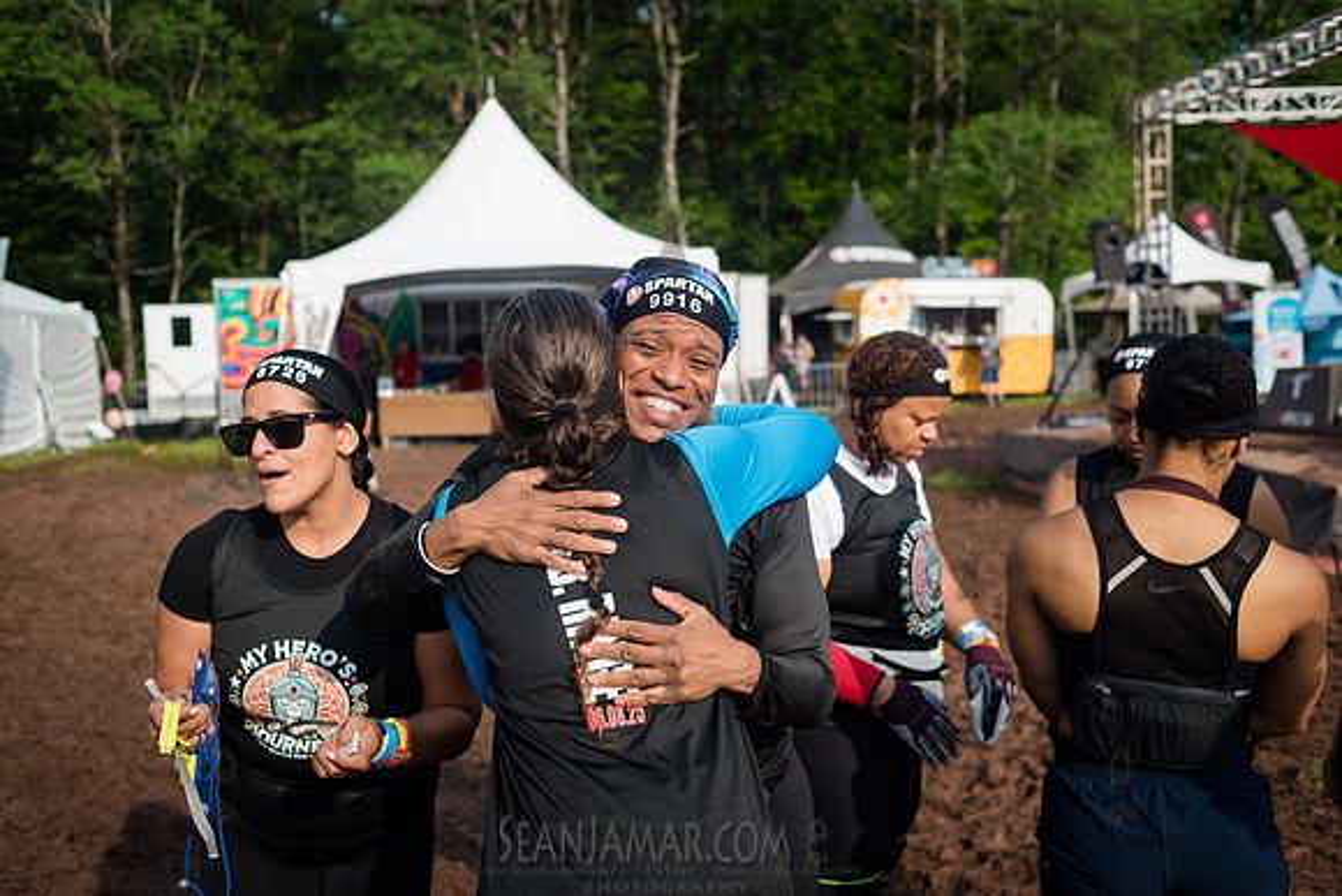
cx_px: 671
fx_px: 1305
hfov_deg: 54.4
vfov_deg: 37.9
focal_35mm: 35
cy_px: 448
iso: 250
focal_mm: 35
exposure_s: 1/2000
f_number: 4
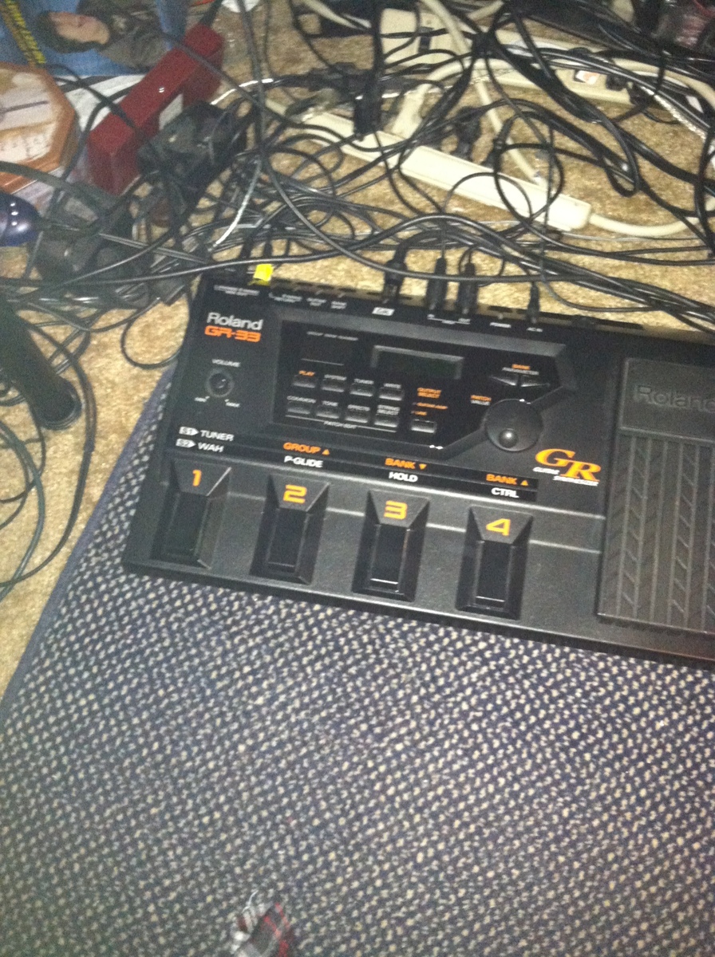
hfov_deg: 40.6
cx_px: 358
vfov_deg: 52.7
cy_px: 478
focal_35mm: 35
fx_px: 967
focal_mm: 3.85
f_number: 2.8
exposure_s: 1/15
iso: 500
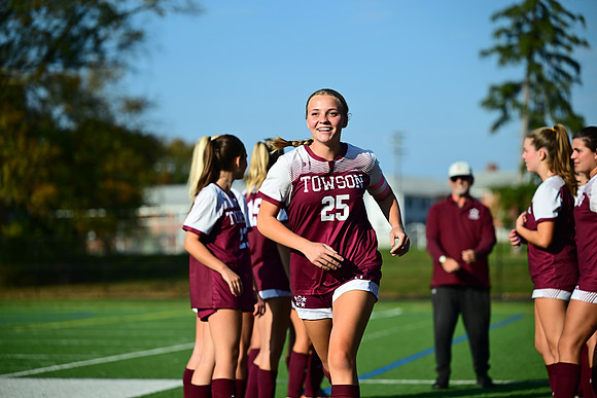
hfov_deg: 15.8
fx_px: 2156
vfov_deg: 10.6
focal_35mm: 130
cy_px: 199
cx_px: 298
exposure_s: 1/2000
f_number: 3.2
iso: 125
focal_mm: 130
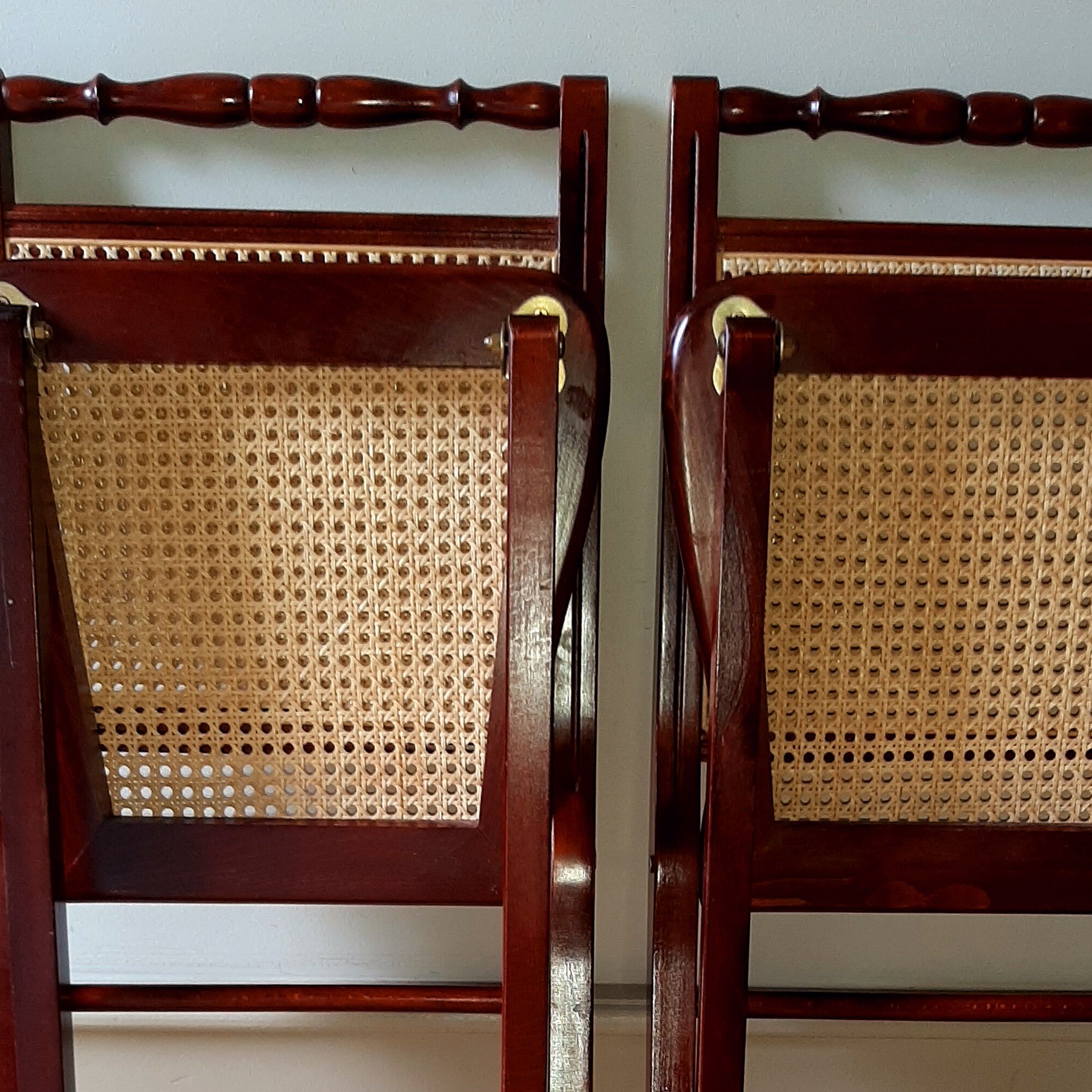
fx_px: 1642
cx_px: 579
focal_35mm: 46
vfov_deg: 34.4
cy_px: 1015
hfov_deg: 36.8
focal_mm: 3.93
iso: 64
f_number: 1.7
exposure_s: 1/33
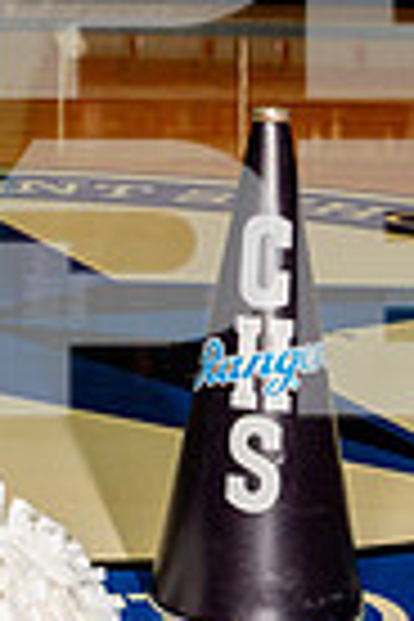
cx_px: -58
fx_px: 2484
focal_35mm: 144
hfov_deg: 9.4
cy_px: -36
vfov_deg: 14.0
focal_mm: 44
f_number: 7.1
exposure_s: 1/320
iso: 800
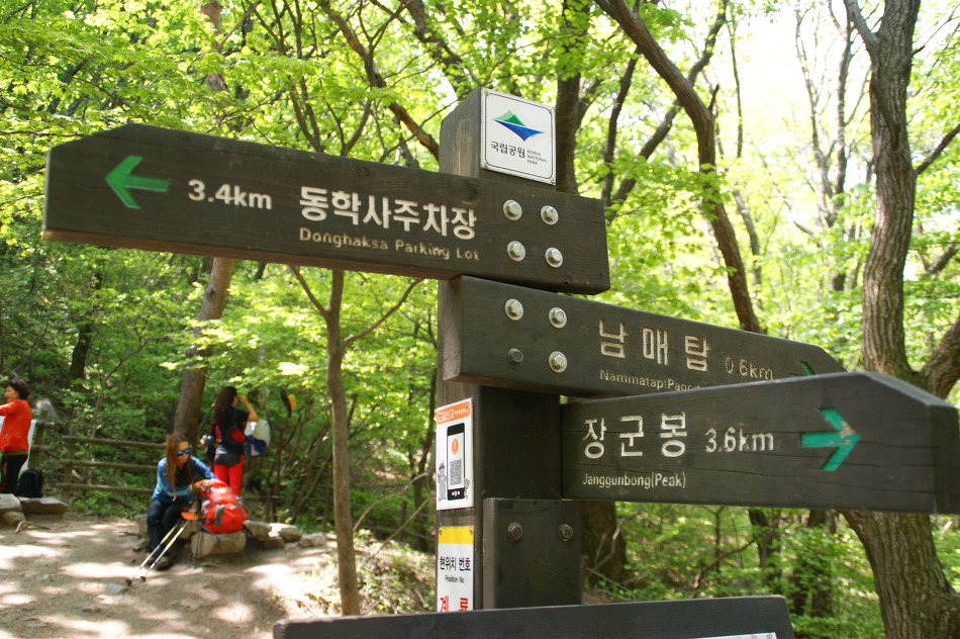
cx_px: 480
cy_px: 320
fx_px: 959
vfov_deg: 36.8
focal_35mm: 36
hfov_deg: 53.2
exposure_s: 1/40
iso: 100
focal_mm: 24
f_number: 4.5
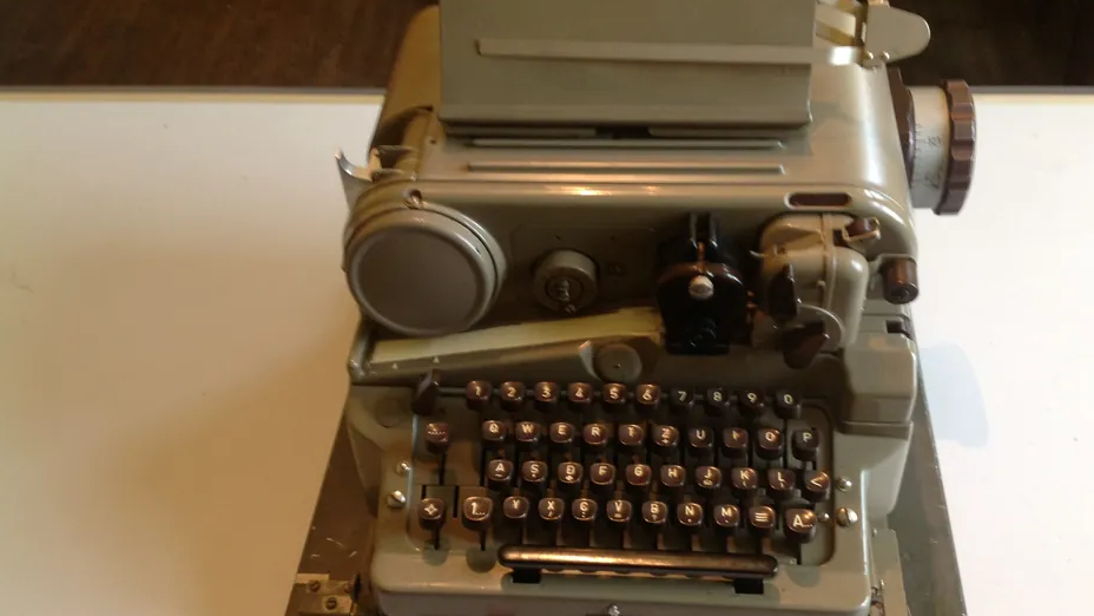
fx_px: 1189
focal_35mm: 41
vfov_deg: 29.0
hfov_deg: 49.4
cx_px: 575
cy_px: 330
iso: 80
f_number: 2.4
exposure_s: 1/15
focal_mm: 4.28
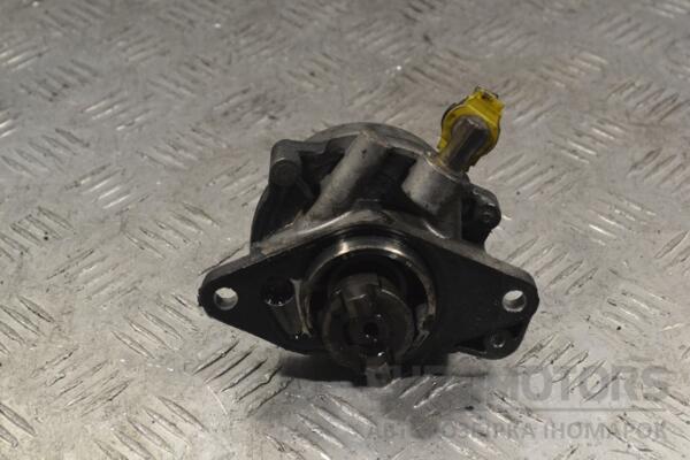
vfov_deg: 16.6
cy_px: 230
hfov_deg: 24.6
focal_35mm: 82
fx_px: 1581
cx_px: 345
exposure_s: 1/320
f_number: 9
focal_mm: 55
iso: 3200
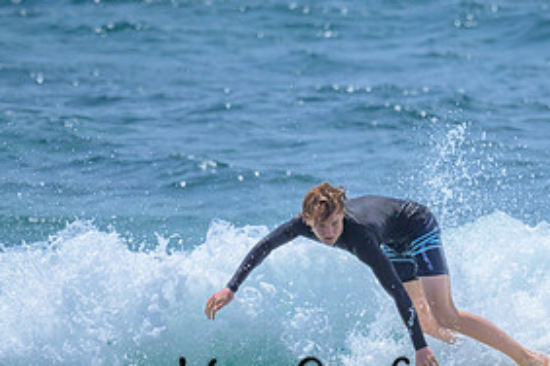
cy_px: 313
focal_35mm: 2266
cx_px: 483
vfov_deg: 0.6
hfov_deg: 0.9
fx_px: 34617
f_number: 6.3
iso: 200
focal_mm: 800
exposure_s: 1/3200
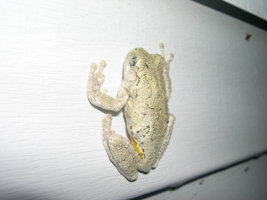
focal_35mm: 38
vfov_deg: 37.7
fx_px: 293
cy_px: 100
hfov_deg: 49.0
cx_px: 134
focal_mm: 8
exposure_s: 1/60
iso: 100
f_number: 7.6
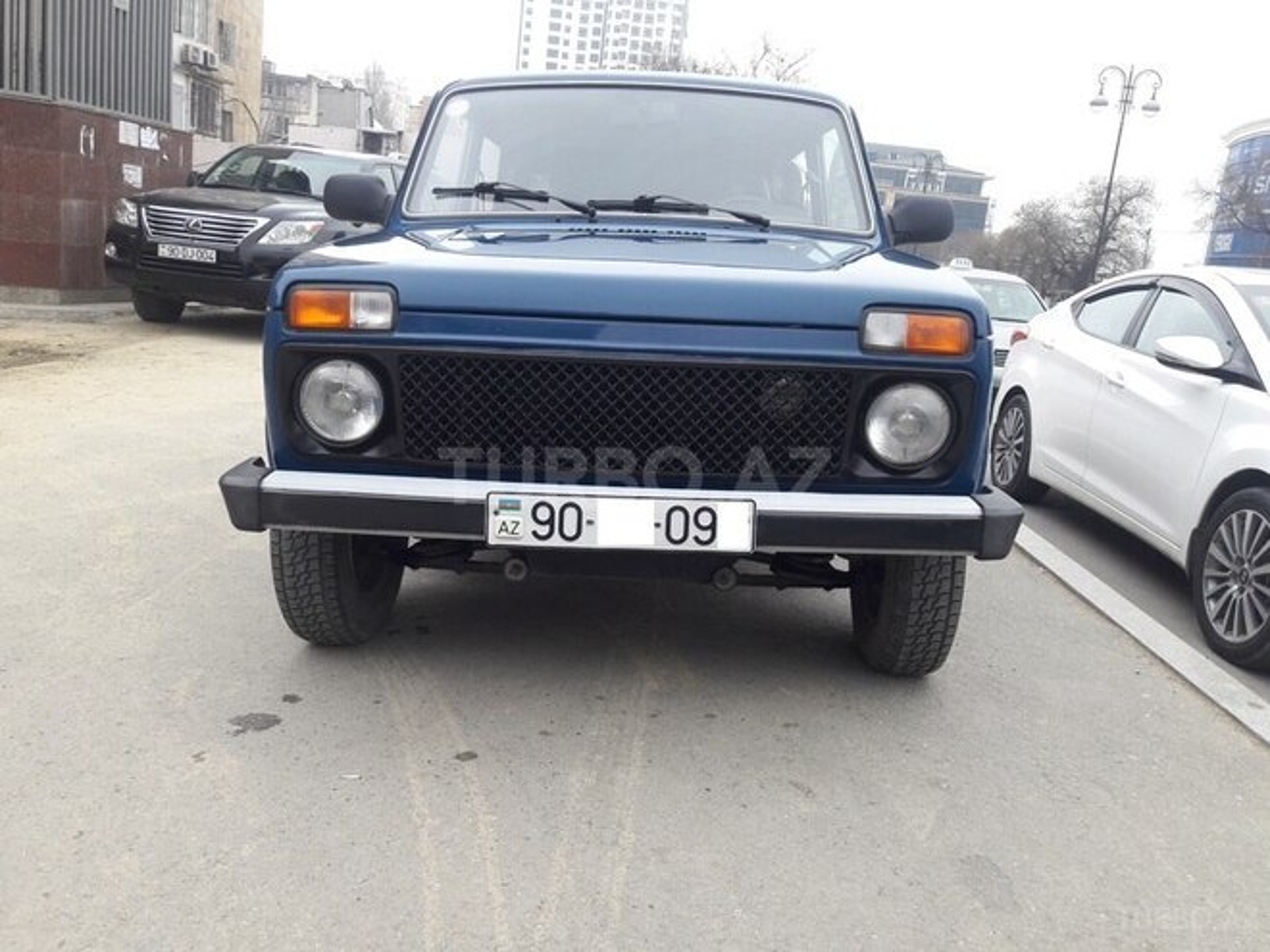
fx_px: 1027
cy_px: 476
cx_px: 635
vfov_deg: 49.7
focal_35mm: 28
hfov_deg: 63.4
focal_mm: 3.7
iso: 40
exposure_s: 1/142
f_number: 1.9
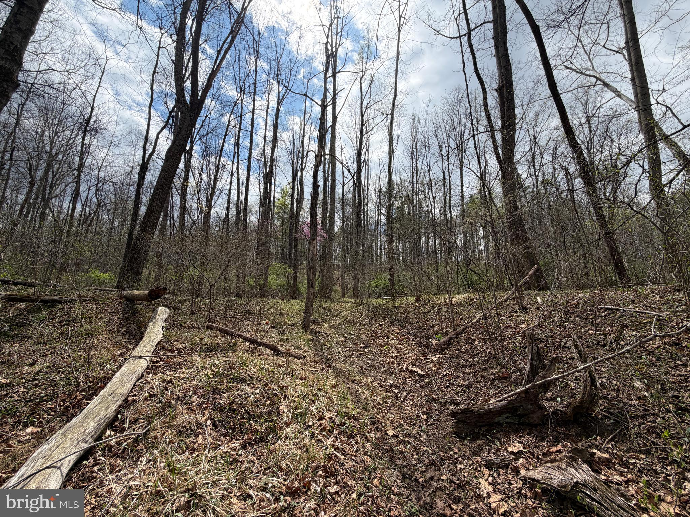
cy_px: 258
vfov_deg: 85.7
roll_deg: -0.3
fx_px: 279
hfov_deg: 102.1
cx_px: 345
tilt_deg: +9.8
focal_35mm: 14
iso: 25
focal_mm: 2.22
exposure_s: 1/1087
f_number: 2.2
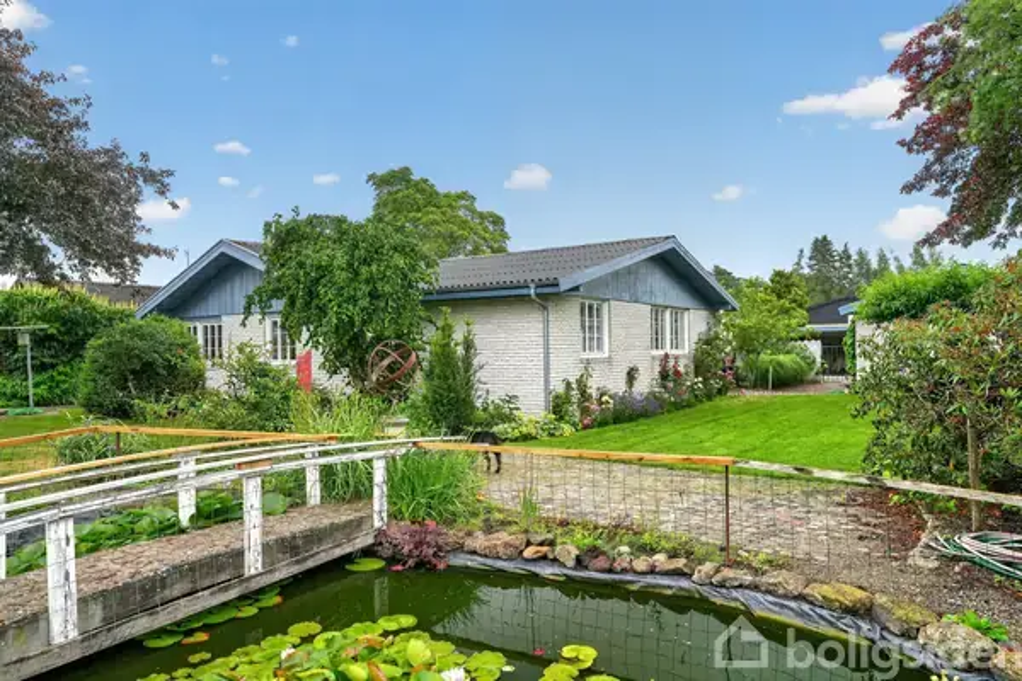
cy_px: 340
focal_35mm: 23
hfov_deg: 76.1
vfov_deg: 55.1
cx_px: 511
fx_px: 653
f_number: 8
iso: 400
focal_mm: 23
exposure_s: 1/200
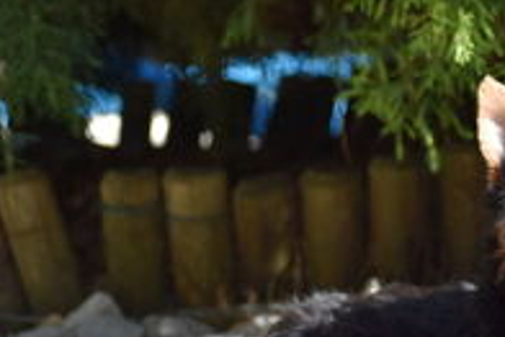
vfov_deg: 4.0
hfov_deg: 5.9
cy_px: 201
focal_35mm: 348
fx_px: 4888
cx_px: 557
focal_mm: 95
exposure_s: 1/1250
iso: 400
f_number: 5
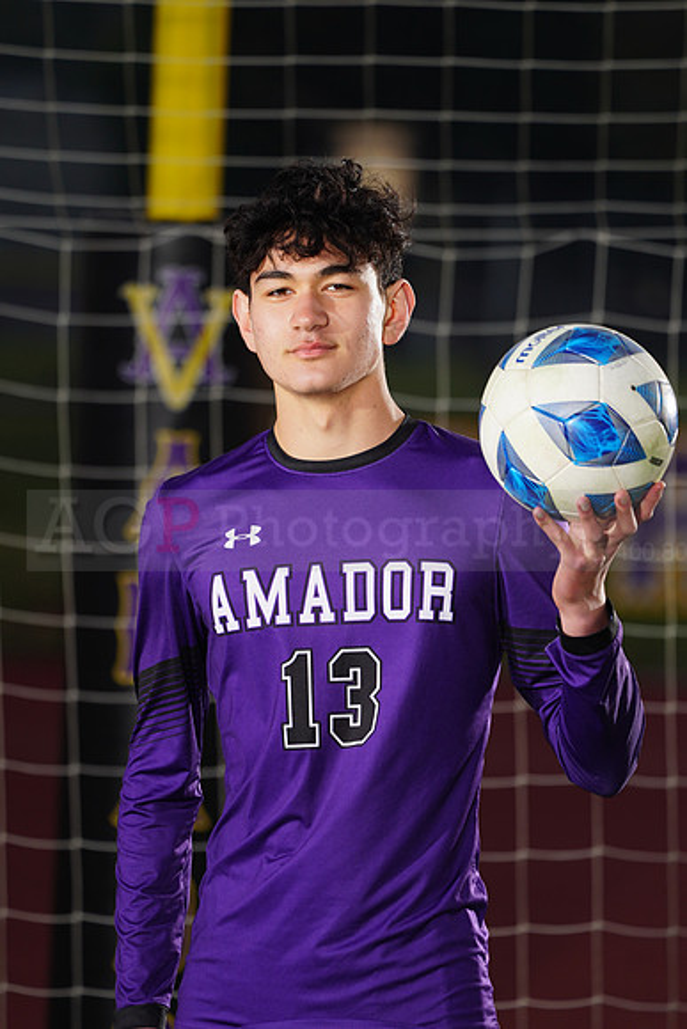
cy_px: 514
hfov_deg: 3.4
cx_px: 344
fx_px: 11442
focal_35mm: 400
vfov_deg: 5.2
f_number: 7.1
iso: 200
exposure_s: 1/200
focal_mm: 400
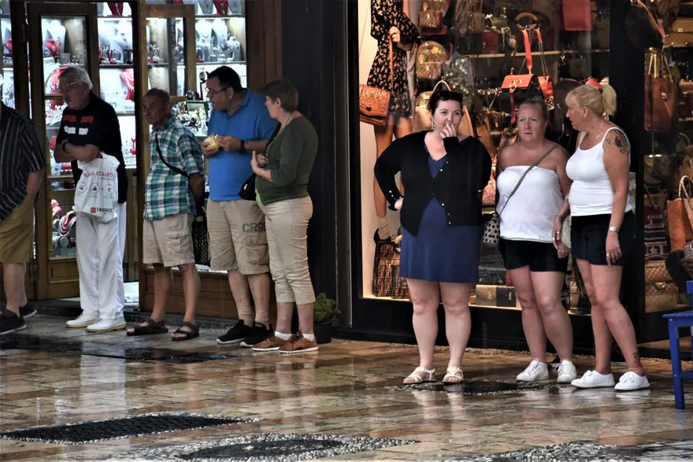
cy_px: 231
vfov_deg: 8.2
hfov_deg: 12.2
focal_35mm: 168
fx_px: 3234
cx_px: 346
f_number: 5.6
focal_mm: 112
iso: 320
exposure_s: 1/50
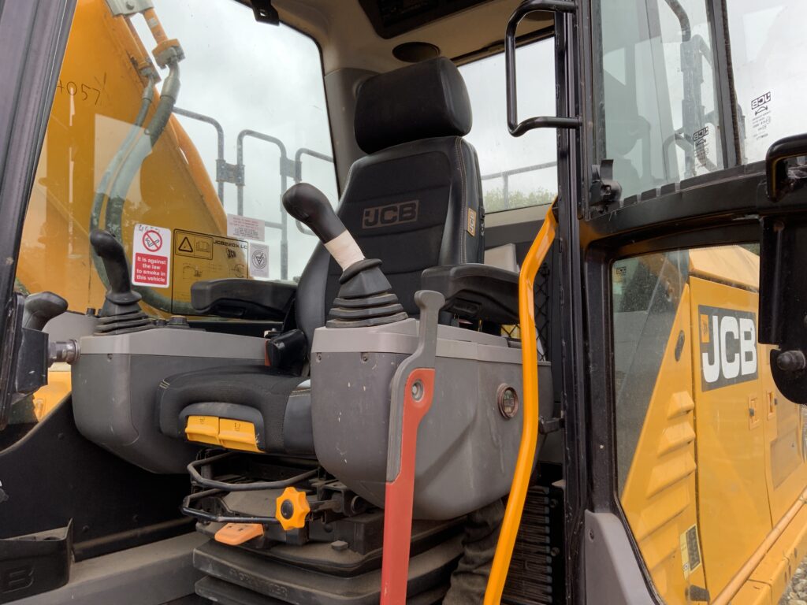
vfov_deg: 48.2
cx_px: 404
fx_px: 676
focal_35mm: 29
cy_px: 302
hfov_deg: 61.7
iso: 20
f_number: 1.8
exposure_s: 1/122
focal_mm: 3
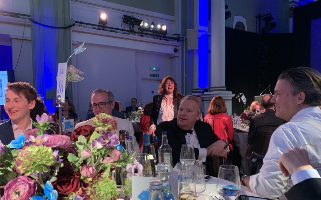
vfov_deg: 44.4
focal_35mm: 28
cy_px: 117
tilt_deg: -4.6
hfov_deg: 66.5
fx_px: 245
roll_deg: +0.8
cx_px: 159
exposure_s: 1/38
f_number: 1.8
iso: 400
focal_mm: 4.25
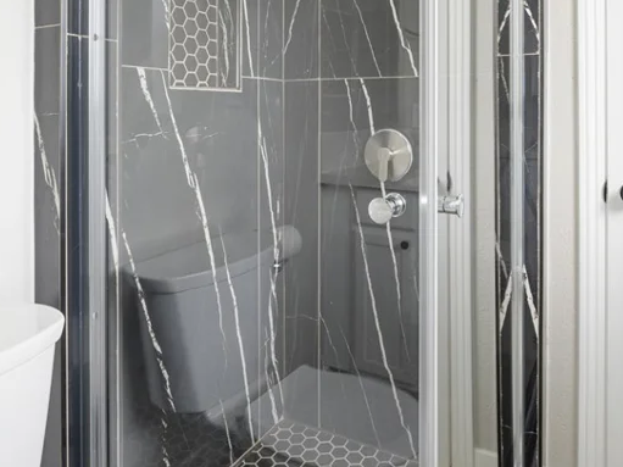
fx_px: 486
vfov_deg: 49.5
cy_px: 123
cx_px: 347
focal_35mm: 27
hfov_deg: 65.1
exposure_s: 1
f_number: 9
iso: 100
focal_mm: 14
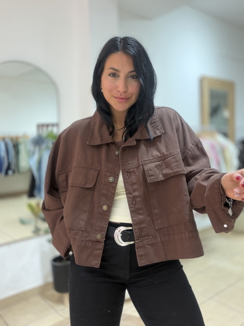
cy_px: 163
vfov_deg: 60.0
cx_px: 122
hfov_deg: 46.8
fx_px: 282
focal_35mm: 30
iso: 80
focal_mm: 2.71
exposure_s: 1/50
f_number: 1.9
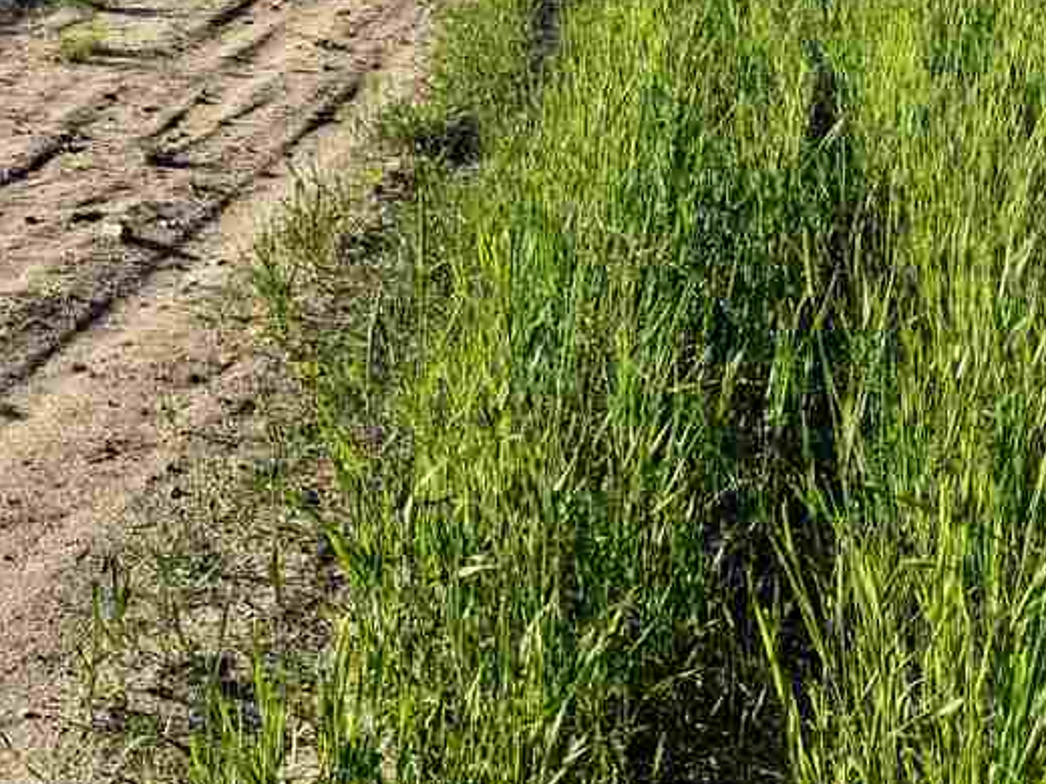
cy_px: 7
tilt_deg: -9.7
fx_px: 1934
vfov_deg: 22.1
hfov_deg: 26.9
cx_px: -197
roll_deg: +0.2
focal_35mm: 64
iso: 50
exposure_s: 1/1984
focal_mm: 5.96
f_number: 1.6
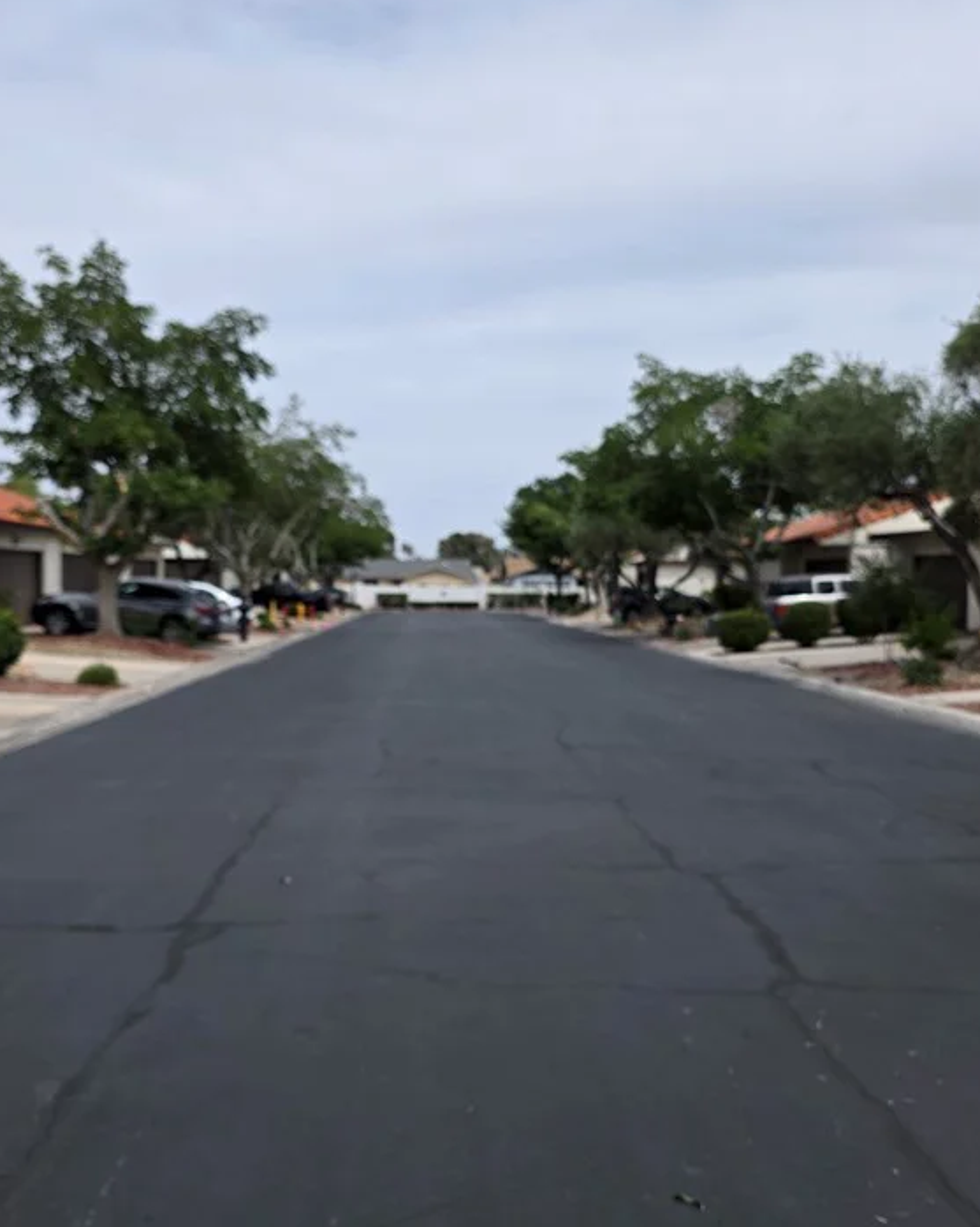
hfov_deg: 44.5
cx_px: 443
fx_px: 1197
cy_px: 607
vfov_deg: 54.2
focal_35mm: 33
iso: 50
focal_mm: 6.3
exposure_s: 1/7944
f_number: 1.7
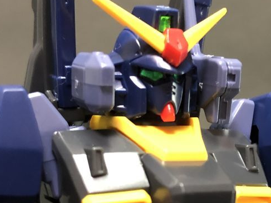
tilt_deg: -9.8
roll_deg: +0.5
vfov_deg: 20.8
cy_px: 191
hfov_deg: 28.1
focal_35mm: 69
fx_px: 540
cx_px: 167
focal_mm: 3.99
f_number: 1.8
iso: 80
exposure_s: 1/5
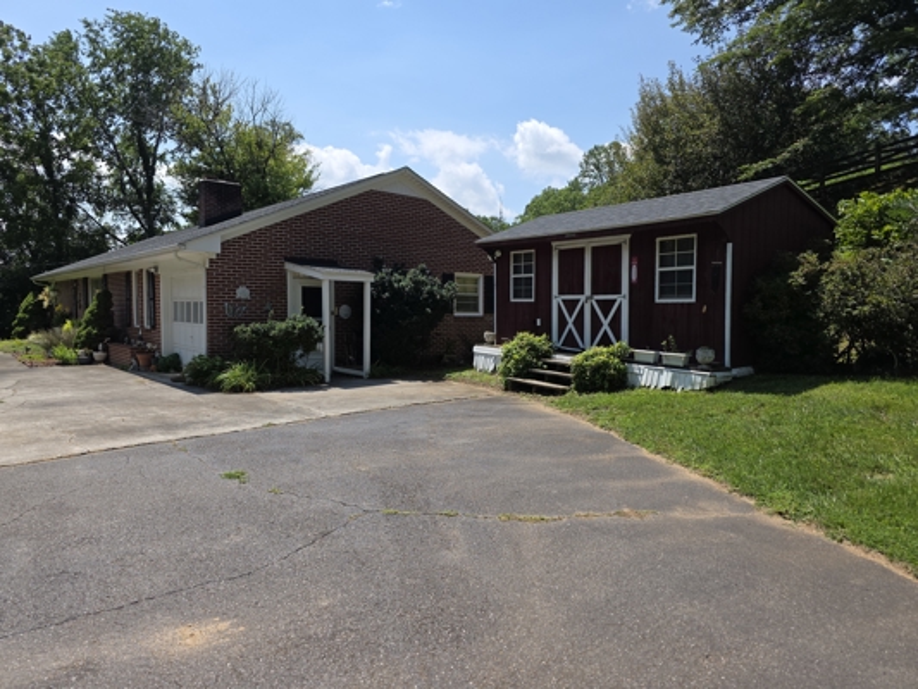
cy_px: 344
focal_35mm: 23
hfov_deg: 73.9
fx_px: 610
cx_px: 459
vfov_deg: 58.9
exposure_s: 1/816
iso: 12
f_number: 1.7
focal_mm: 6.3
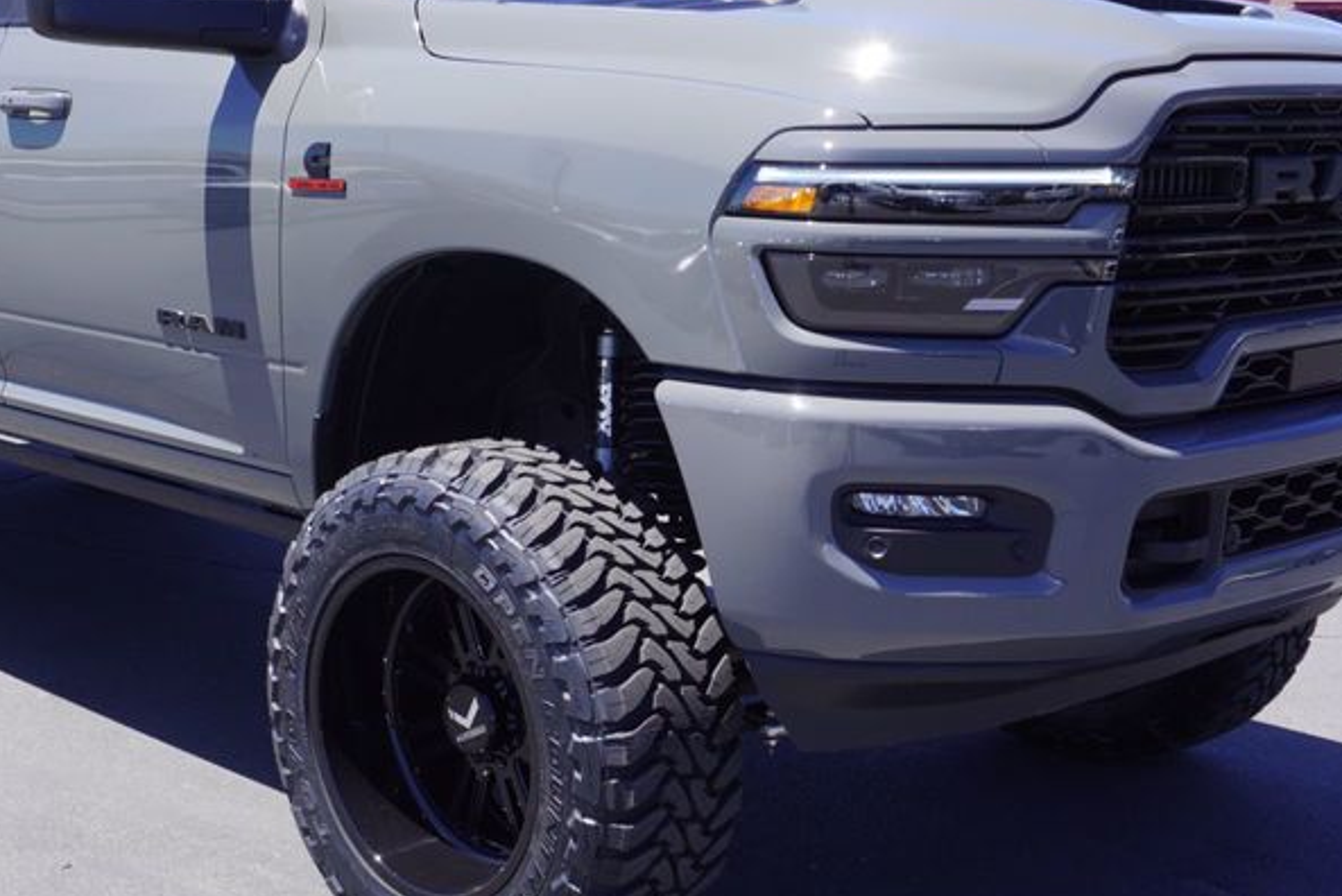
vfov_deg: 23.8
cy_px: 382
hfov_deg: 34.7
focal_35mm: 57
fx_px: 2126
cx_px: 453
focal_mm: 22
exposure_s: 1/125
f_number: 8
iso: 100
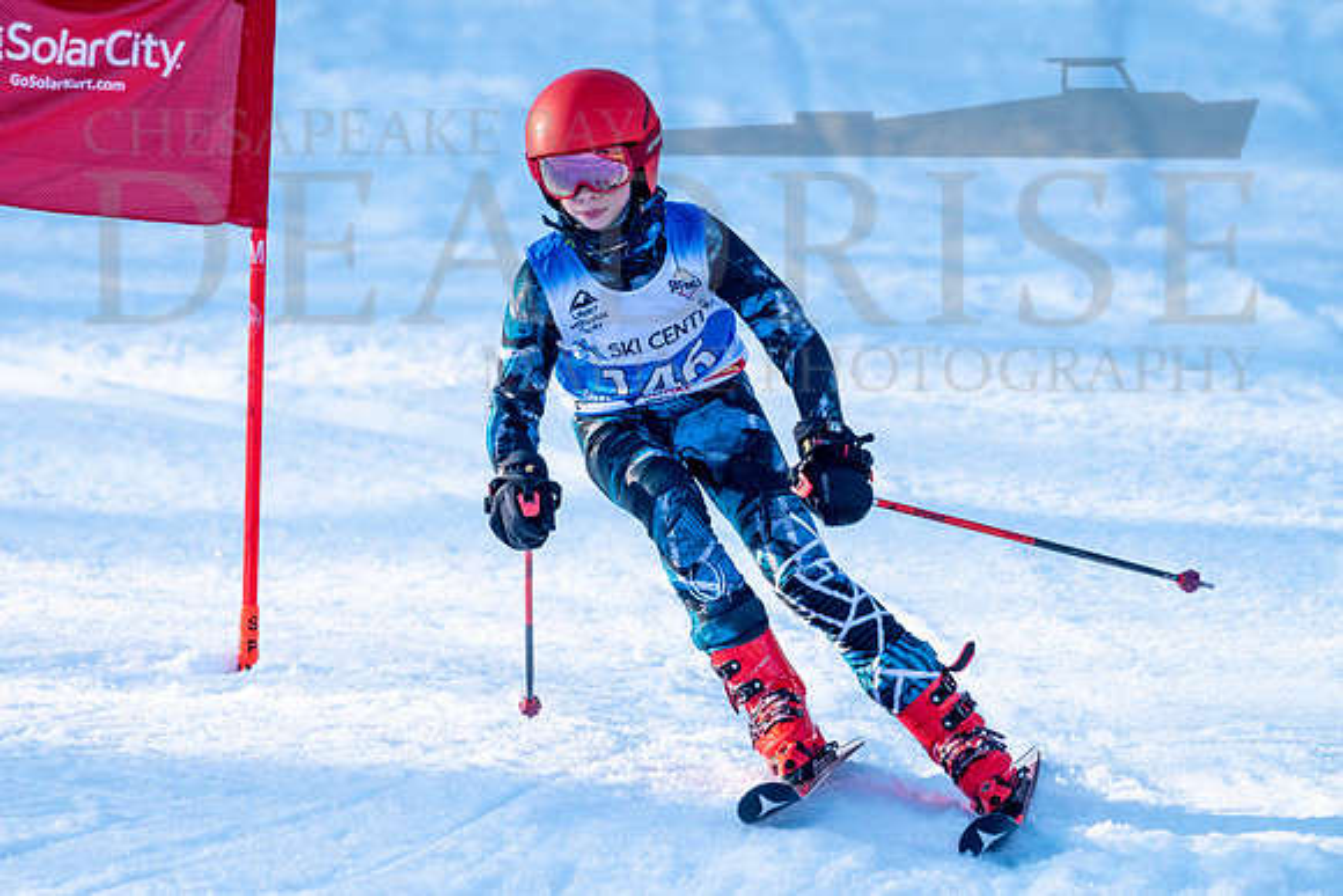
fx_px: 23894
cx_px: 575
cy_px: 396
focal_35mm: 640
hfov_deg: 3.2
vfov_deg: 2.1
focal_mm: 560
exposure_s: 1/2000
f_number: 8
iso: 1250
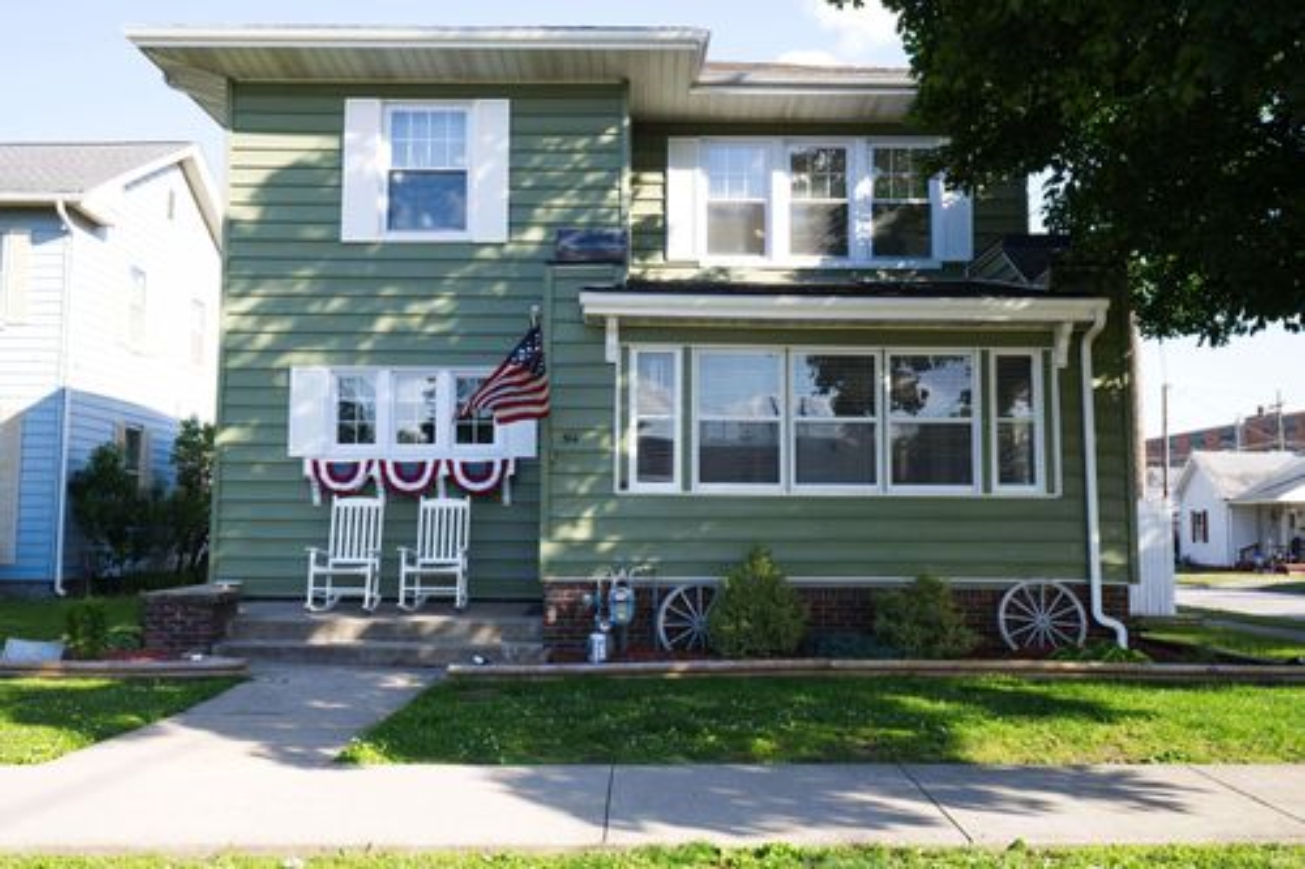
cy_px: 434
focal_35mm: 32
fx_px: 1160
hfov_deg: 58.7
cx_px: 652
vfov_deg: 41.1
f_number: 13
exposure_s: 1/400
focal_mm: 32
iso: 1600
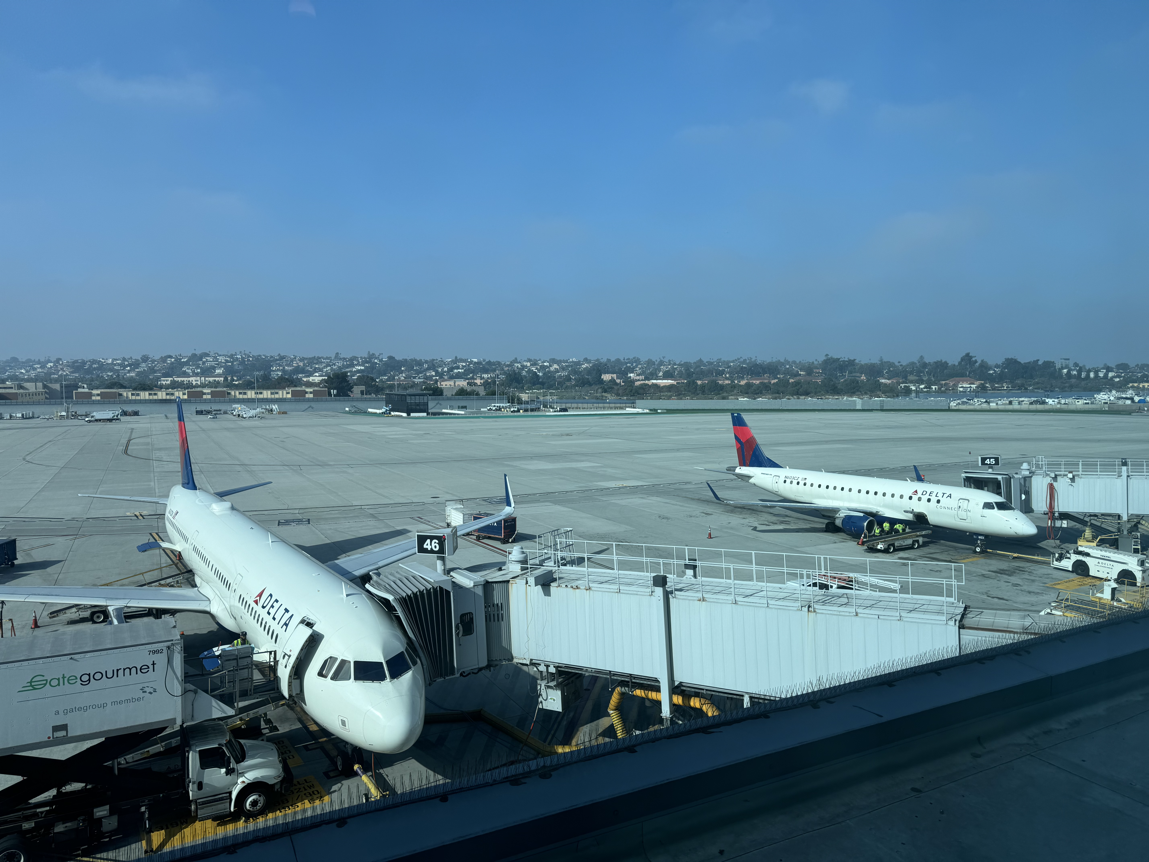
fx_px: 797
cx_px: 574
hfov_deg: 71.6
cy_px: 431
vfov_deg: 56.8
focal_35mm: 24
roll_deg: +0.1
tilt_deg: -4.4
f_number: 1.78
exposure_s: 1/4950
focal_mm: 6.76
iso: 80
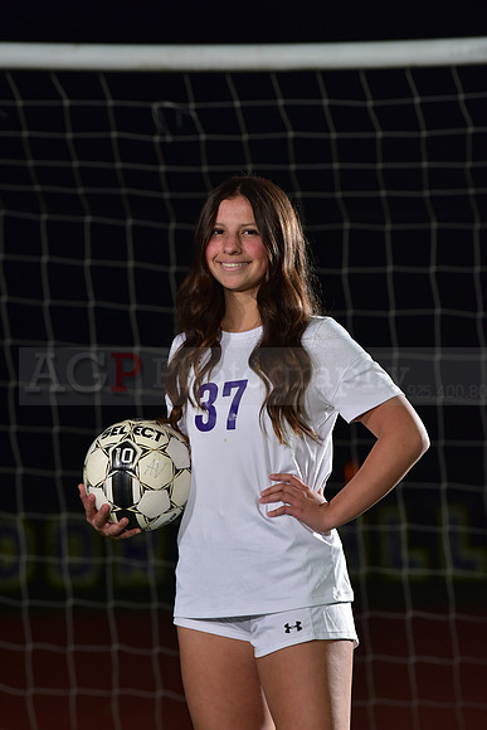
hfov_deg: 6.9
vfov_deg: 10.3
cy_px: 365
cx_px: 244
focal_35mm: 200
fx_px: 4056
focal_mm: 200
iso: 1000
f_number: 5.6
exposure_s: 1/200
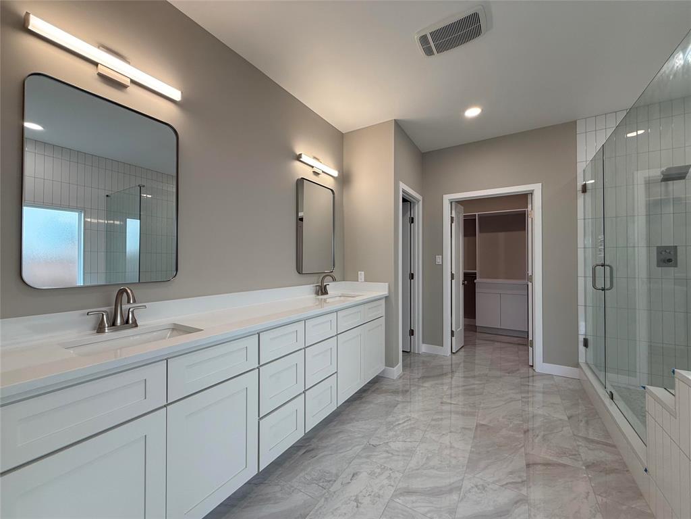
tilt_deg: +0.9
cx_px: 346
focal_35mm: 14
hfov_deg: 102.1
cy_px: 260
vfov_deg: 85.7
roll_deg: -0.5
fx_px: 279
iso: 80
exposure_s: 1/120
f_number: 2.2
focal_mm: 2.22
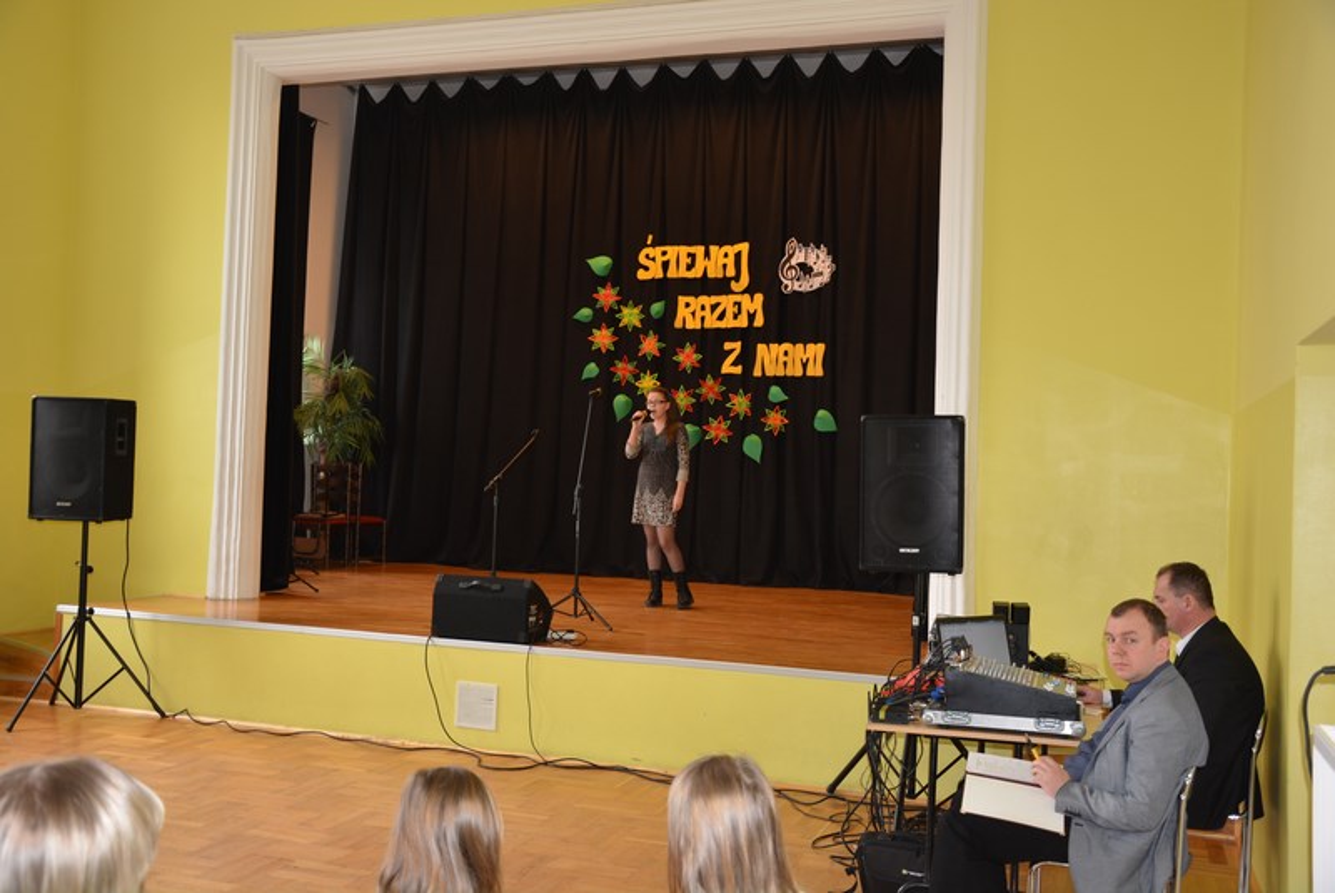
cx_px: 668
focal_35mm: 36
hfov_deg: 53.1
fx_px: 1336
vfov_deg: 36.9
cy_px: 446
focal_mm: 24
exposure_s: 1/60
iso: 400
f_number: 3.8
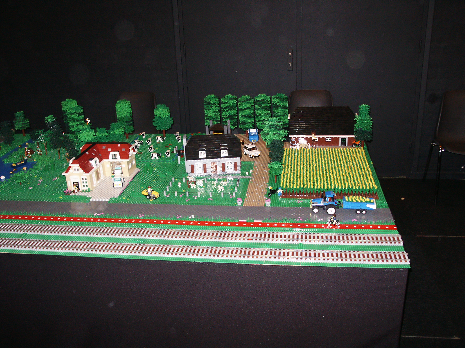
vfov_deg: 40.7
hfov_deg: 52.6
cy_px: 174
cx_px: 232
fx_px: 470
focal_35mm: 35
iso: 200
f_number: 3
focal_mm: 7.2
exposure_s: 1/45
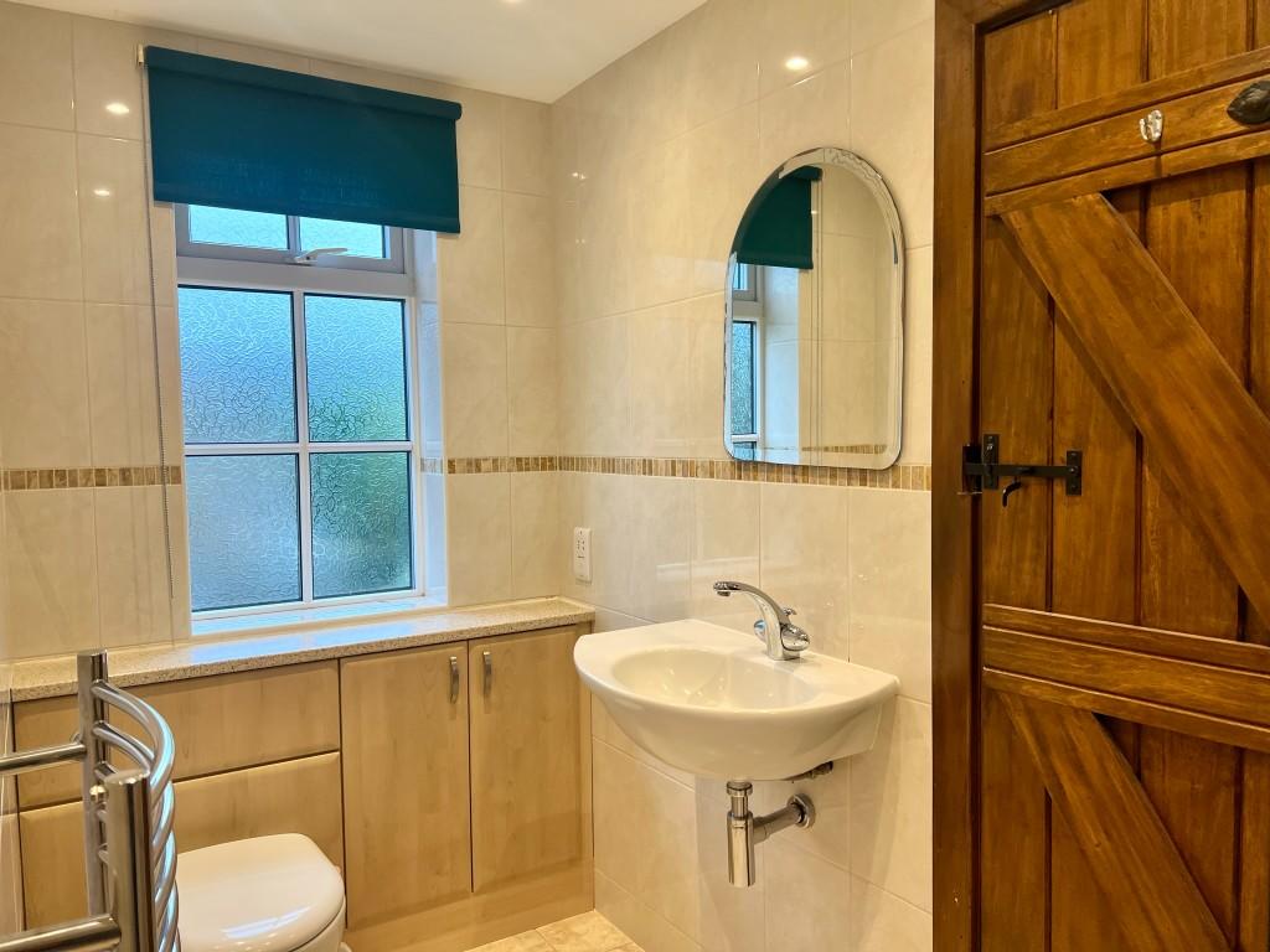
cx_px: 635
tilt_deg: -3.4
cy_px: 476
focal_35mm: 26
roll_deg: +0.7
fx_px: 954
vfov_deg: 53.1
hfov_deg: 67.3
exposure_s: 1/100
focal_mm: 5.7
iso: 80
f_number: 1.5
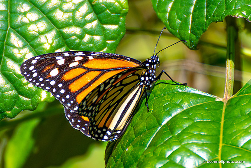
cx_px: 119
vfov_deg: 1.4
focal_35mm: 1000
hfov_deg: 2.1
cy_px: 87
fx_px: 6974
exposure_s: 1/400
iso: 100
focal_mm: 250
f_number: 5.6
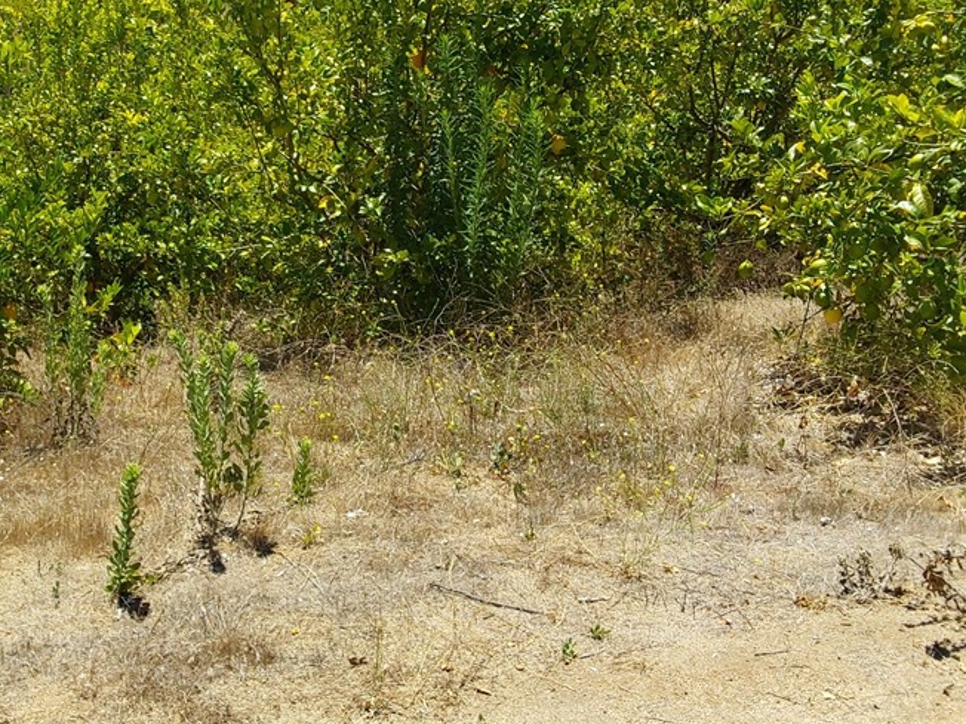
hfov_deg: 41.8
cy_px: 364
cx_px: 252
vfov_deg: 32.9
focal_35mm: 44
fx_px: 1228
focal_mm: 2.91
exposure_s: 1/1492
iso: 50
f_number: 1.9
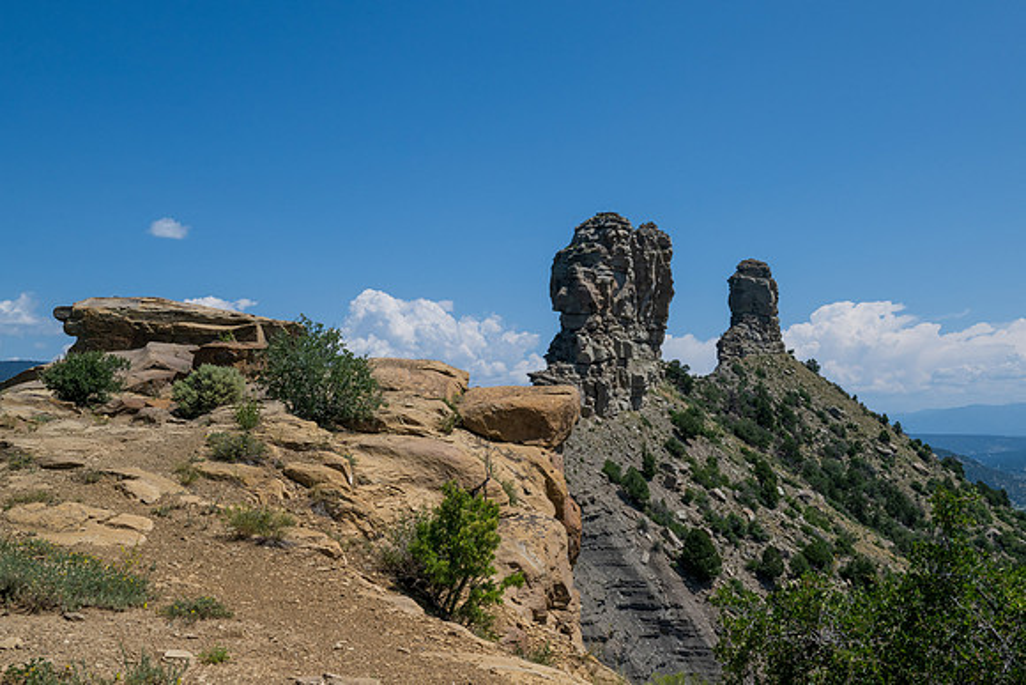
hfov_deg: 46.4
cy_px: 342
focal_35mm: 42
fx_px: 1197
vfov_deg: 31.9
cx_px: 513
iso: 450
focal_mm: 42
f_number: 16
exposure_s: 1/500
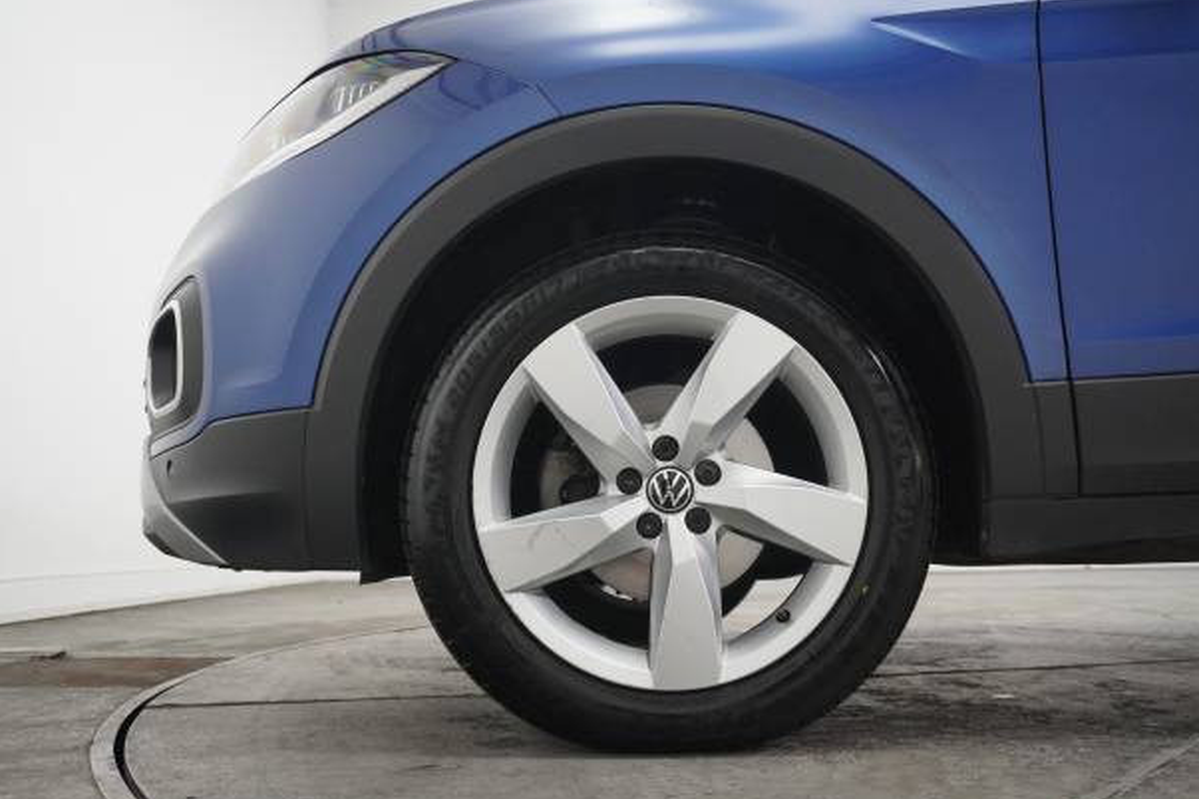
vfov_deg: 37.9
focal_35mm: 35
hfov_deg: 54.4
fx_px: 1166
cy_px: 392
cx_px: 632
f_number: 4
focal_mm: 22
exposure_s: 1/200
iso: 2500
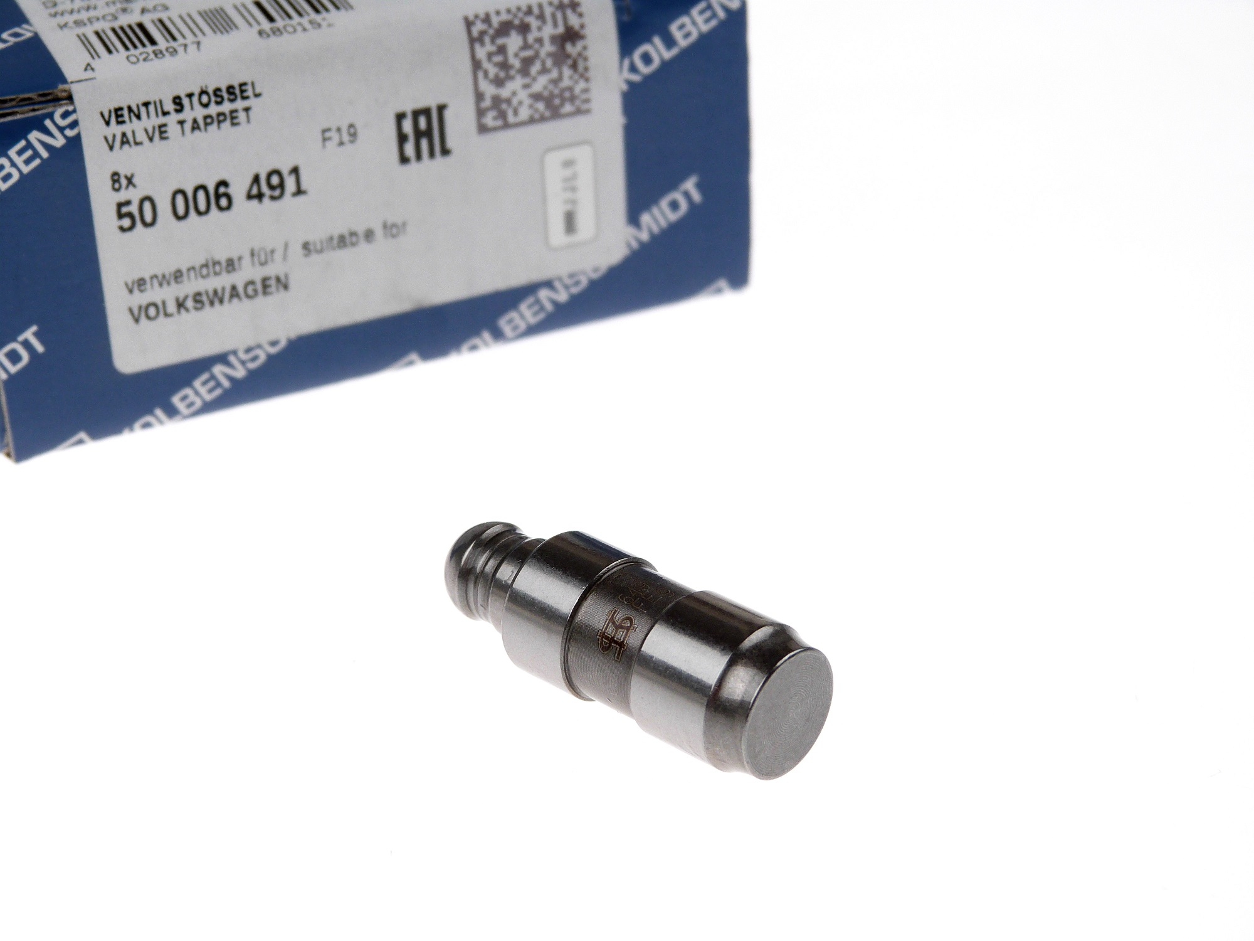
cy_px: 470
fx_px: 2644
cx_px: 627
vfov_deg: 20.2
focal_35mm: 73
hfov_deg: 26.7
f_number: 4
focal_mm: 13.2
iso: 100
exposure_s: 1/160
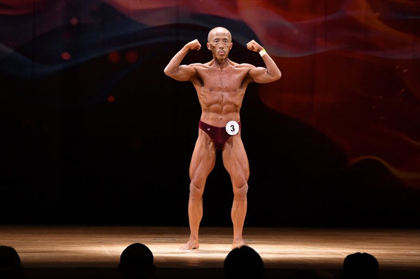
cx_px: 210
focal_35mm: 240
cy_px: 140
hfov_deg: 8.6
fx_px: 2799
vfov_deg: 5.7
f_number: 5.6
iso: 4000
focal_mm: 160
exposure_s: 1/400
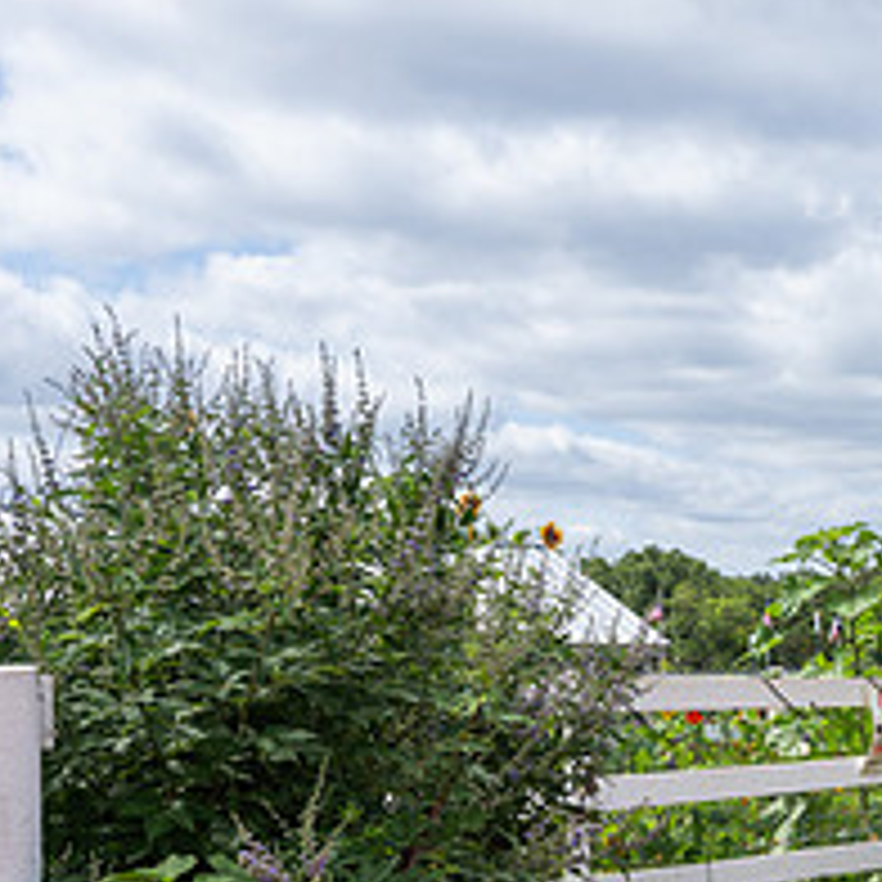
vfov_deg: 26.3
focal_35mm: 64
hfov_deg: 23.5
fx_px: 1845
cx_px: 1174
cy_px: 727
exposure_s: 1/400
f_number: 7.1
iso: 200
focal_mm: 25.5
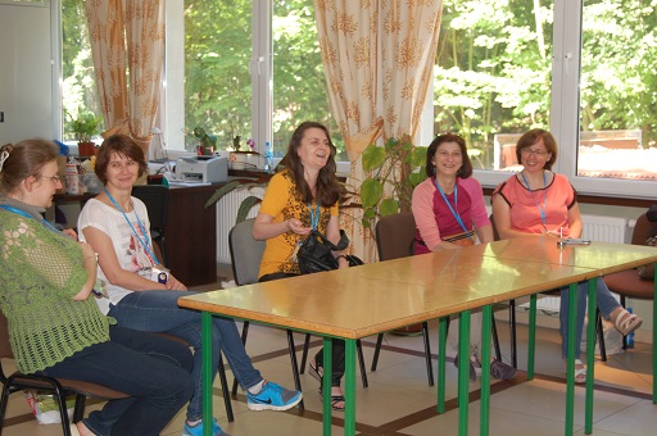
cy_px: 218
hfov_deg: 33.4
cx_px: 328
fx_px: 1094
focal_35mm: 60
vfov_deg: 22.6
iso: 400
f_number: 5
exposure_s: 1/60
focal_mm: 40
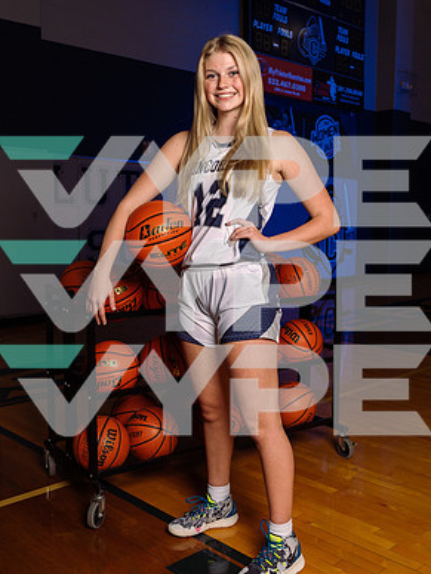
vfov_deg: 47.9
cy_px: 287
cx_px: 216
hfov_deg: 36.8
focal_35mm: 39
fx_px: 647
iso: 320
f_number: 6.3
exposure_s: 1/250
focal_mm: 35
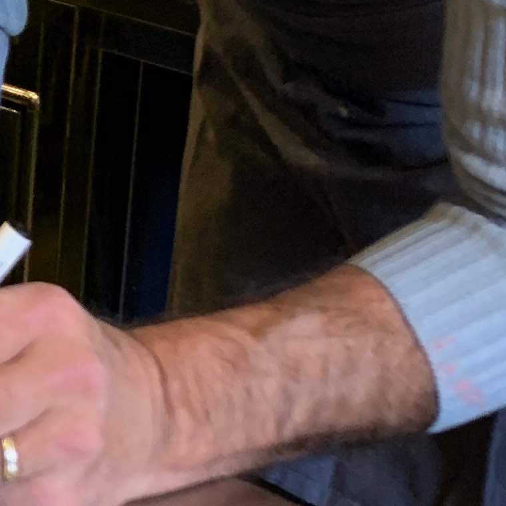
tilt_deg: -19.5
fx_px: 2018
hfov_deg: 13.9
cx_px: -80
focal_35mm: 122
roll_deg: -1.8
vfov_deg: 14.3
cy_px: 240
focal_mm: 4.25
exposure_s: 1/33
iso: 250
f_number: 1.8
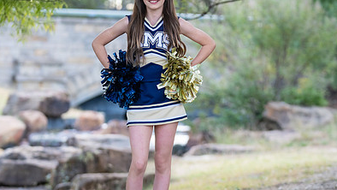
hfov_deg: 14.2
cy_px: 103
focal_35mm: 151
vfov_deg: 8.0
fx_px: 1350
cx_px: 157
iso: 400
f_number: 2.8
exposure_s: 1/320
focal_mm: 98
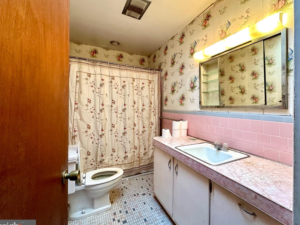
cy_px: 105
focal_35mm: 16
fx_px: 139
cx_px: 166
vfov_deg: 78.0
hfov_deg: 94.2
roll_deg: -0.4
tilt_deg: +0.5
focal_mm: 2.22
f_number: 2.2
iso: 250
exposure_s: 1/120
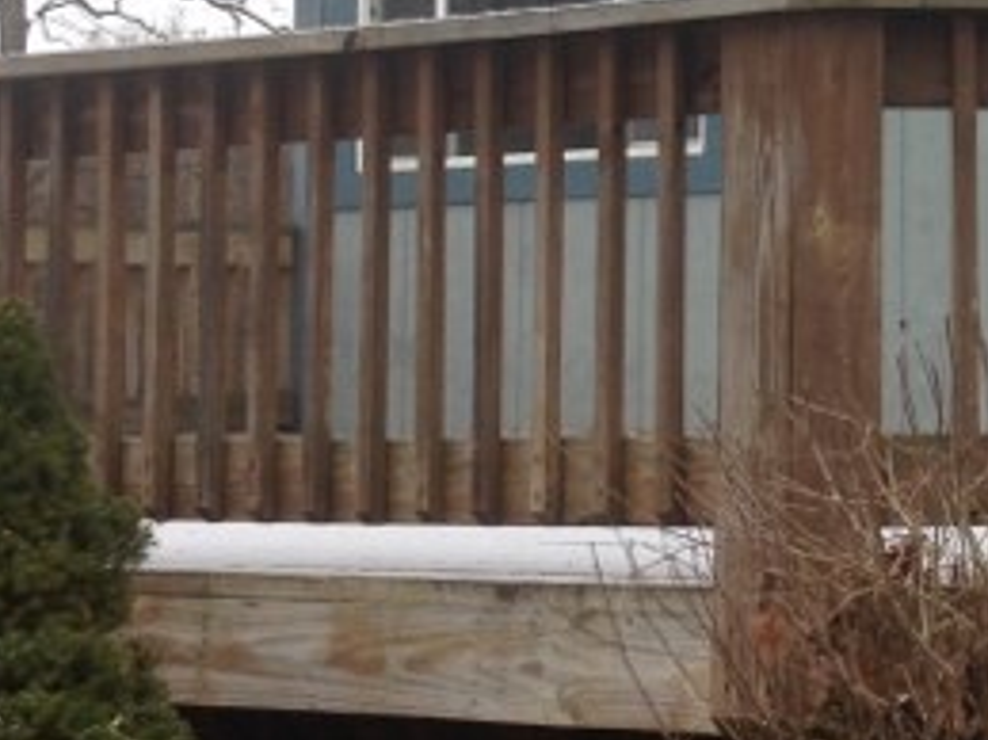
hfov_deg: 18.5
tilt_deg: +3.2
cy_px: 160
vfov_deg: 14.4
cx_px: 1118
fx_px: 2910
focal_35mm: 102
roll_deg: +2.8
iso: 50
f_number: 2.4
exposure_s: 1/244
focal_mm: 4.12
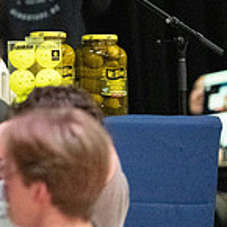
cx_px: -217
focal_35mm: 556
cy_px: -4
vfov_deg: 3.1
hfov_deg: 3.1
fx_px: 4125
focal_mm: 160
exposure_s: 1/500
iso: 6400
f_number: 2.8
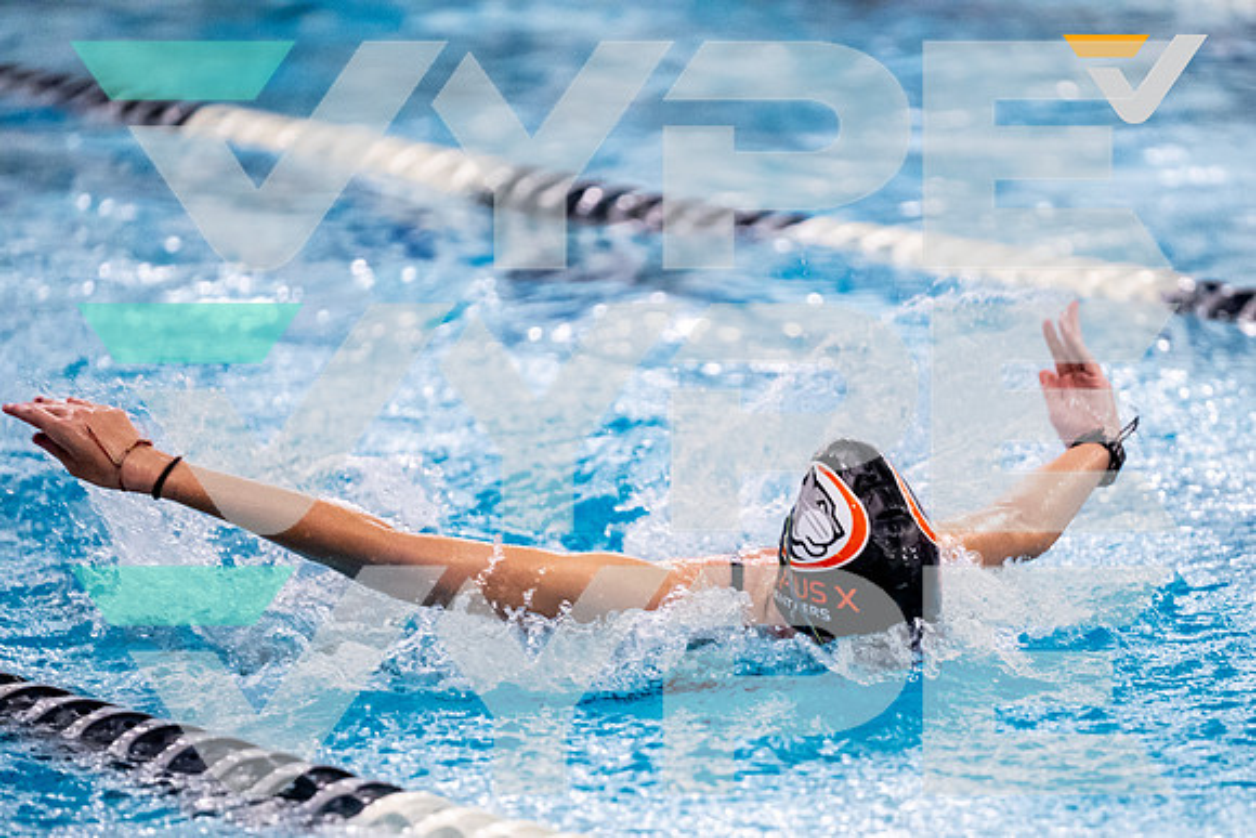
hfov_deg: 8.2
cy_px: 523
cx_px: 785
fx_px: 8719
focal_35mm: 250
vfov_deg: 5.5
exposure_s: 1/1250
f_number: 2.8
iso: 6400
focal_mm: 200
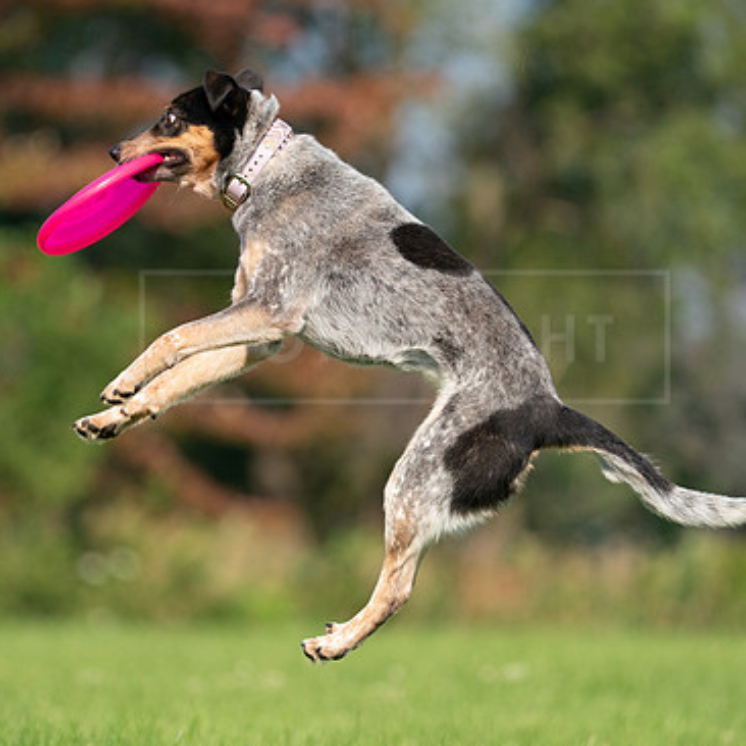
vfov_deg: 3.0
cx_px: 334
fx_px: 14141
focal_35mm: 580
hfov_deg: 3.0
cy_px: 372
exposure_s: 1/4000
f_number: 6.3
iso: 1250
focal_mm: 430
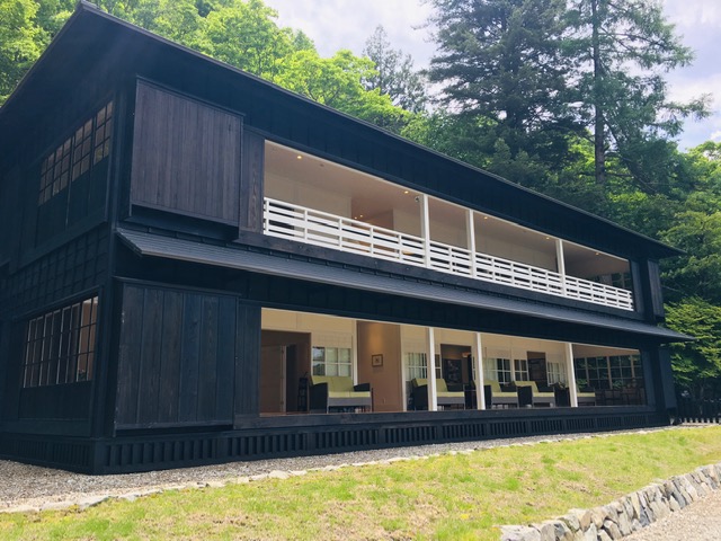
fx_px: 604
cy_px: 270
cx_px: 360
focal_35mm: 29
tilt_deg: +12.3
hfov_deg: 61.7
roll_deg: +1.1
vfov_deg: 48.2
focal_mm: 4.15
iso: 25
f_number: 2.2
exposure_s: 1/635
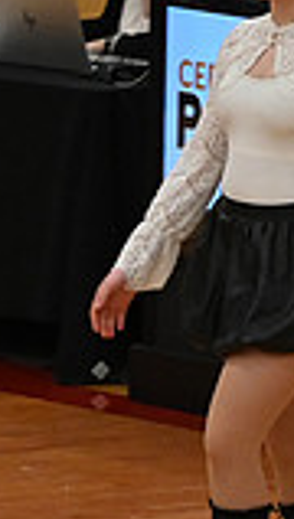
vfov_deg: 2.8
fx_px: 10635
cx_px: 843
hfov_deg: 1.6
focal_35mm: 771
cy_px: 70
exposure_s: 1/400
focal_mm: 135
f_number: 4
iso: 5000
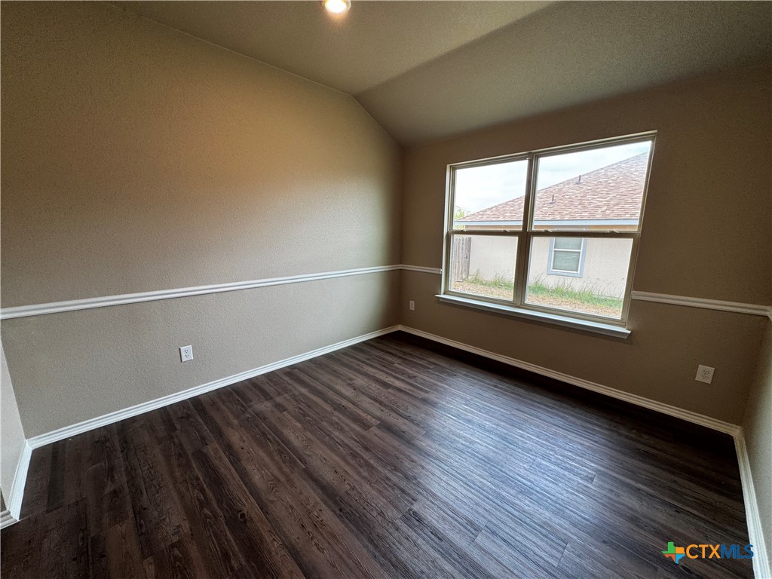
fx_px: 312
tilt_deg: -11.6
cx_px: 386
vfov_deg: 85.7
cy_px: 290
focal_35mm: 14
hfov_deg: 102.1
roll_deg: -1.6
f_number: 2.2
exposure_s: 1/120
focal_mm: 2.22
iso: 100
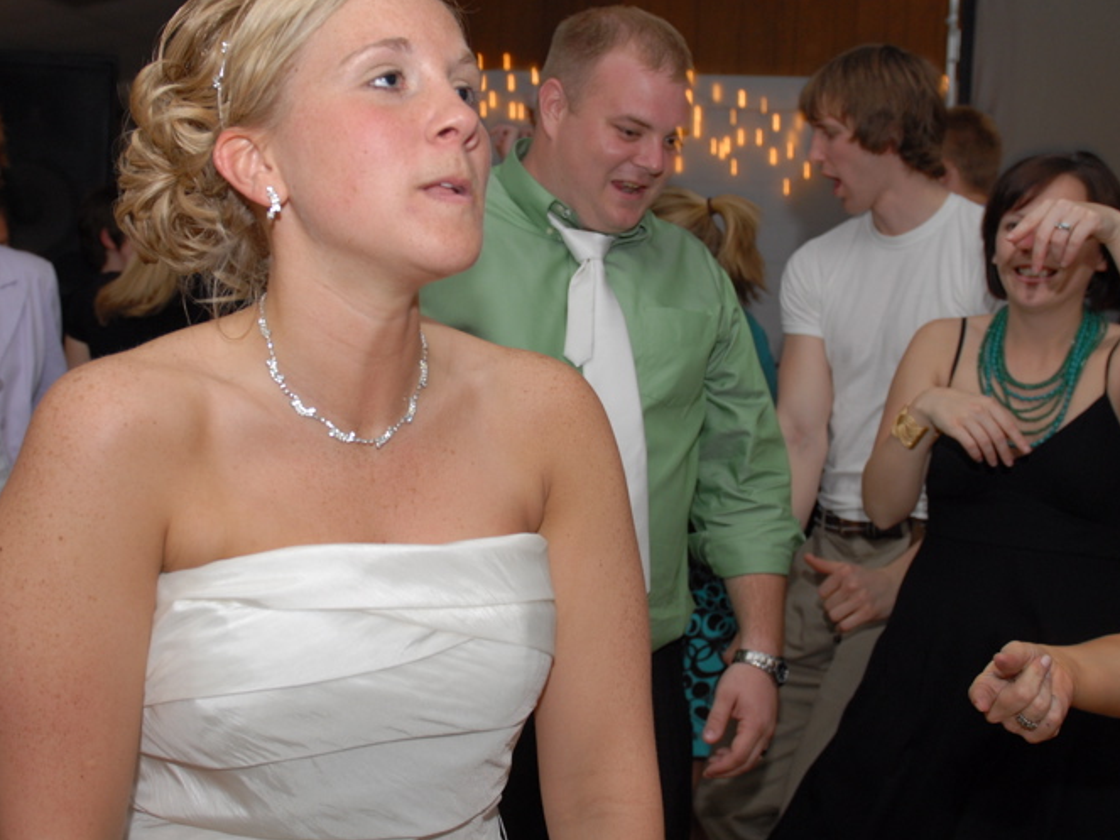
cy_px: 338
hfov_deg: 40.4
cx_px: 486
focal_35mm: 47
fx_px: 1520
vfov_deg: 30.8
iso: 250
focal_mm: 24
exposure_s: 1/30
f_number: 4
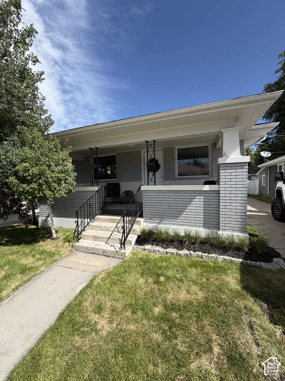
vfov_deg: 102.1
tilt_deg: -0.3
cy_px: 190
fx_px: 154
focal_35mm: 14
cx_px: 142
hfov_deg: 85.7
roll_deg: +4.0
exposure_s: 1/770
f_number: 2.2
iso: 25
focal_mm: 2.22
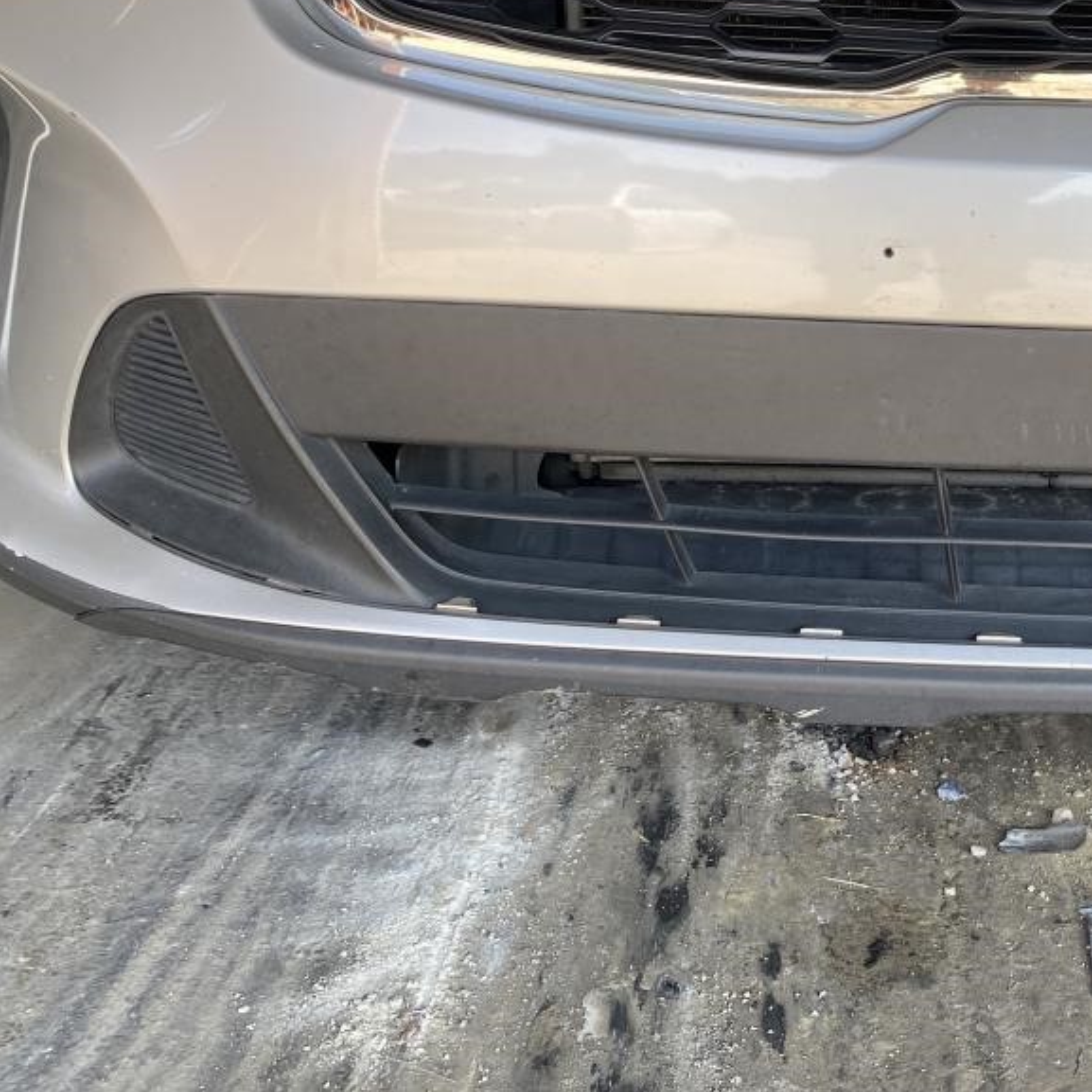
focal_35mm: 51
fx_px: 1820
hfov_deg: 31.7
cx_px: 997
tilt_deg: -13.4
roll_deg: +0.5
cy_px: 248
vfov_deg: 32.6
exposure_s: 1/146
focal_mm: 4.25
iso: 32
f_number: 1.8
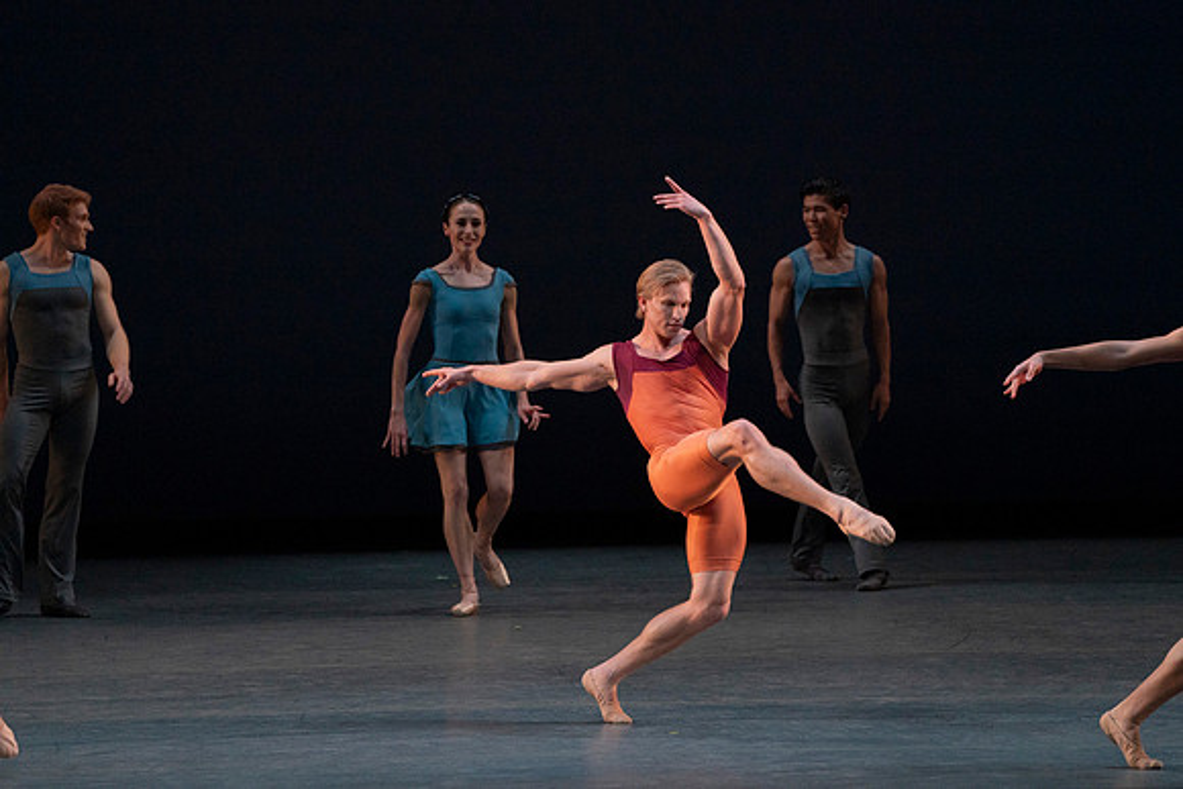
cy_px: 394
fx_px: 10846
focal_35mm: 330
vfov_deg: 4.2
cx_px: 592
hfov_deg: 6.2
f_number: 7.1
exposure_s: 1/400
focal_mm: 330
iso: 6400
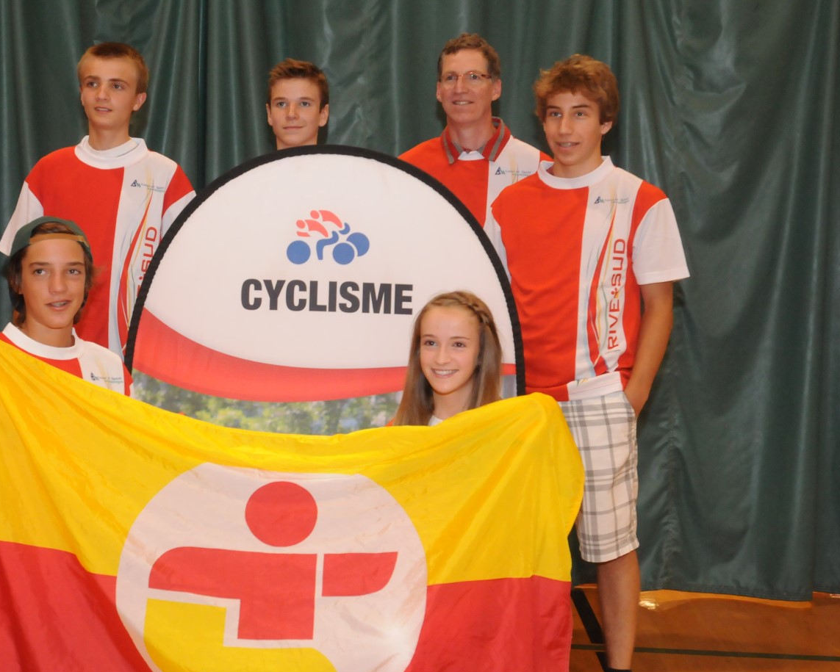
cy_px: 367
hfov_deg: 38.4
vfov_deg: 31.4
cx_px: 287
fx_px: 1194
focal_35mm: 48
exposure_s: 1/100
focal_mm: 24
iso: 2000
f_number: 6.3
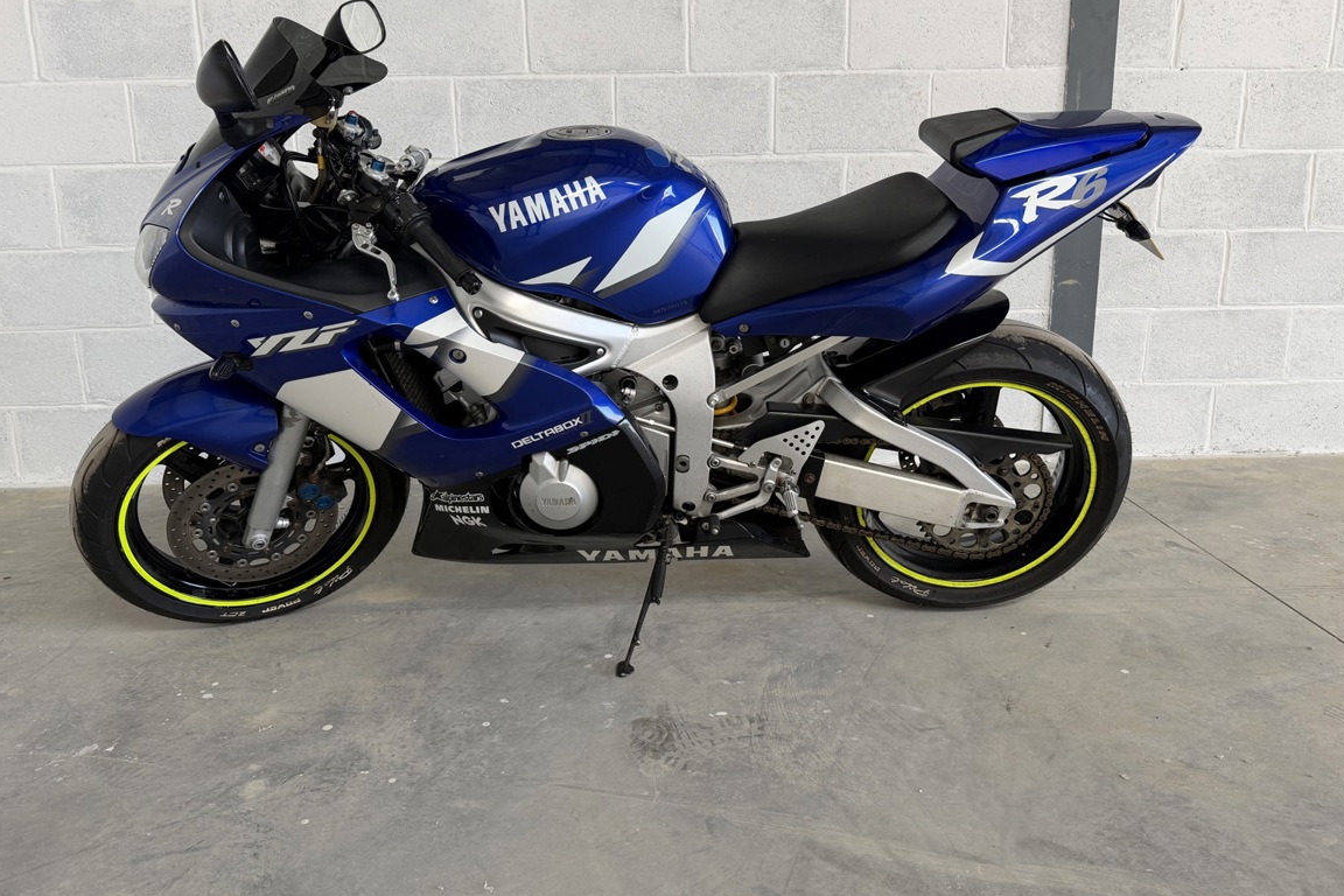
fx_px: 971
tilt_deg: -12.8
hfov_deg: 69.4
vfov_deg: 49.4
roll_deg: +0.9
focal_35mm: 26
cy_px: 386
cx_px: 678
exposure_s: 1/121
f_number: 1.78
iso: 100
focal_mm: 6.76
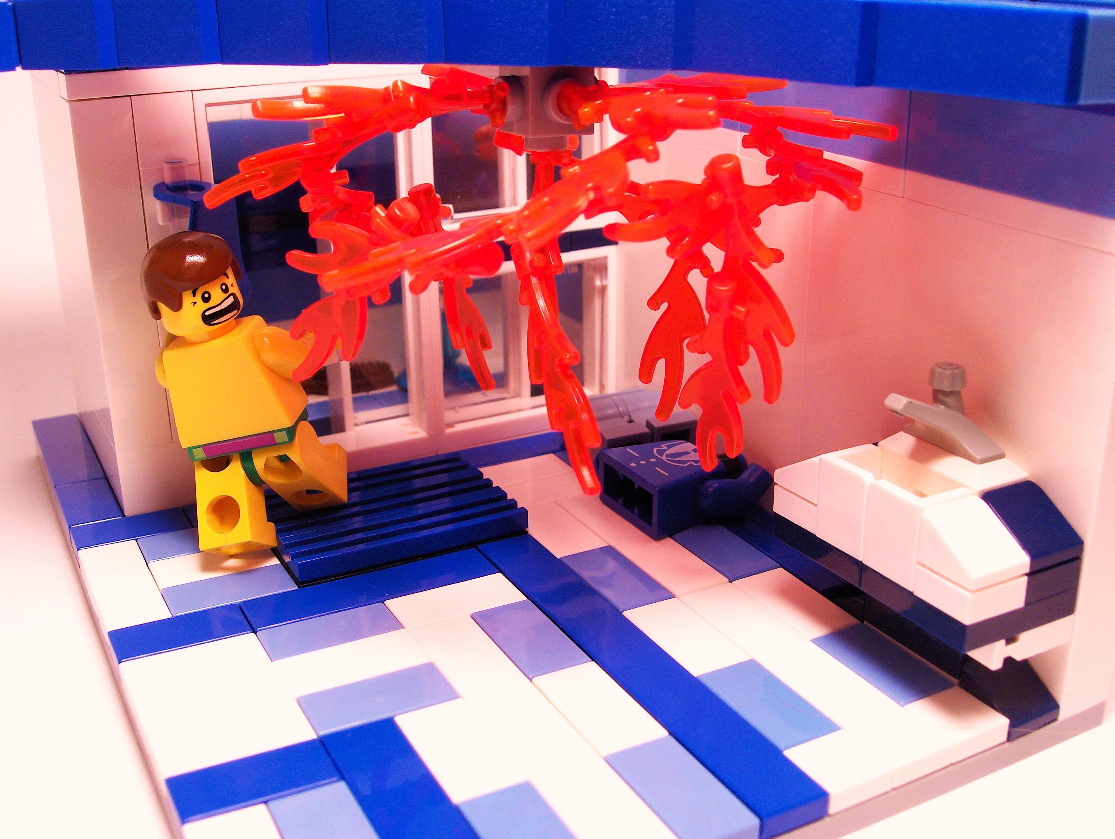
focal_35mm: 39
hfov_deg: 47.8
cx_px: 558
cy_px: 420
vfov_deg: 36.9
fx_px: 1258
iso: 200
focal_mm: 8
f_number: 4.8
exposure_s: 1/44.6
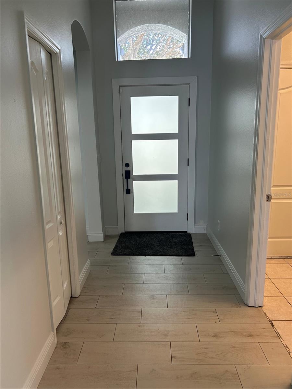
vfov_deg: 67.3
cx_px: 146
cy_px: 194
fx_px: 292
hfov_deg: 53.1
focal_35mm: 26
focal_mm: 5.7
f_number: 1.5
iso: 125
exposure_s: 1/120
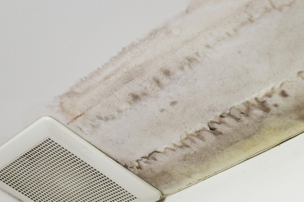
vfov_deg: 13.7
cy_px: 125
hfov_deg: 20.4
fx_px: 844
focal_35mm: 100
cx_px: 136
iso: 400
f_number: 6.3
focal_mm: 52
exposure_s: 1/20
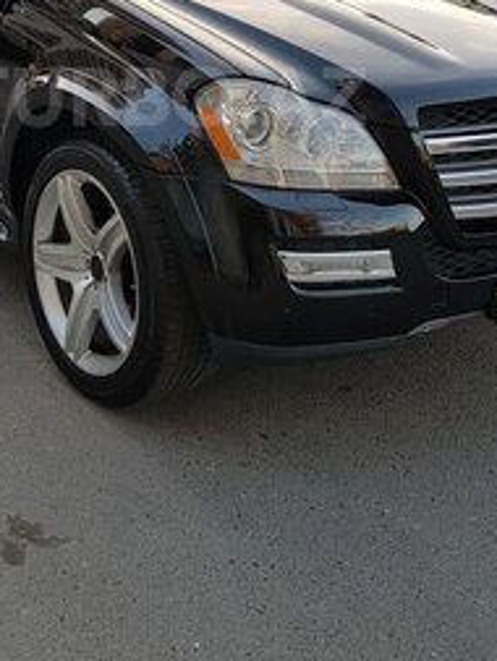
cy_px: 97
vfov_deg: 35.7
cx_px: 165
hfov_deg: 28.4
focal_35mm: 51
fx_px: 975
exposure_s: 1/100
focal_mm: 4.2
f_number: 1.7
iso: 50
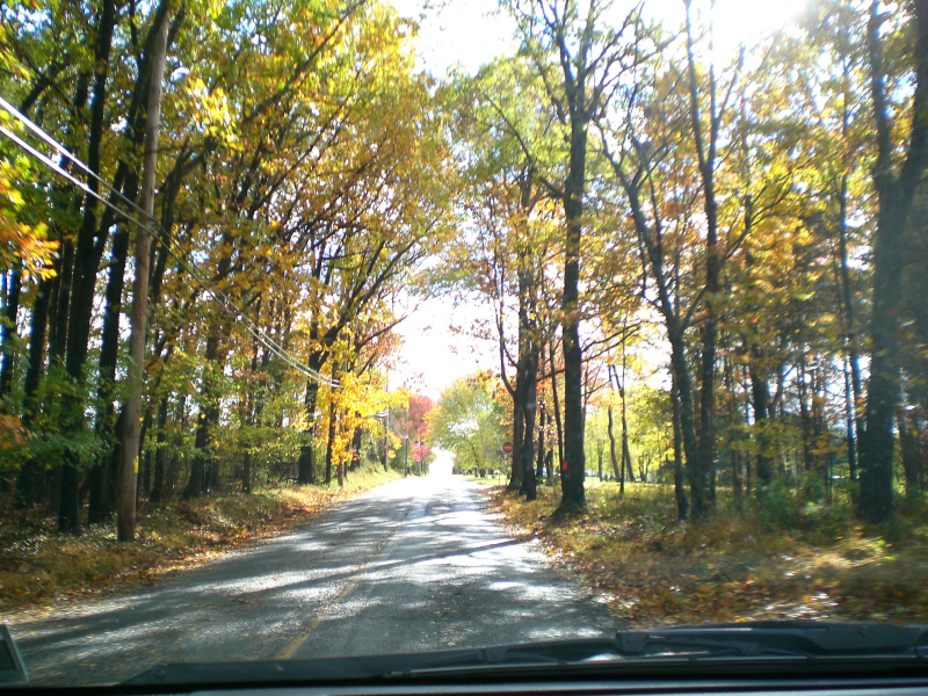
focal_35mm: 38
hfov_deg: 49.0
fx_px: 1019
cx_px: 464
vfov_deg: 37.7
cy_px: 348
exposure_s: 1/125
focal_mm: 6.3
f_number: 3.1
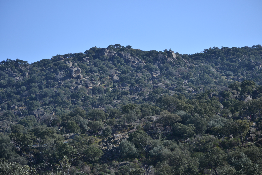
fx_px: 677
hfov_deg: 21.9
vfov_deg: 14.7
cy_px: 88
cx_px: 131
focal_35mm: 93
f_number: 5
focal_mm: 62
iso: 100
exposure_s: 1/640
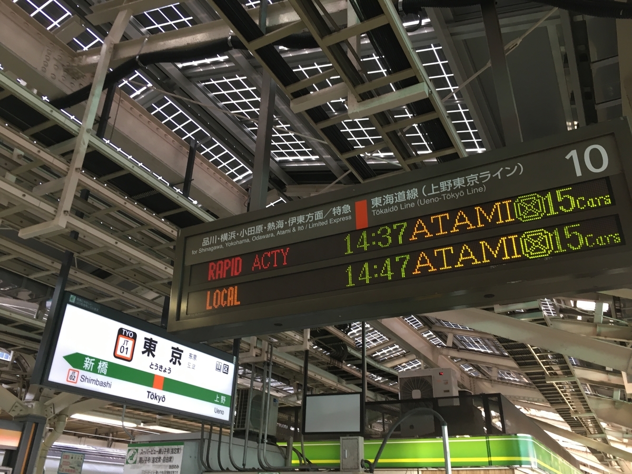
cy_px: 237
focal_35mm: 29
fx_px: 529
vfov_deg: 48.2
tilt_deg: +28.2
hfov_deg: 61.7
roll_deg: +0.8
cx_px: 316
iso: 25
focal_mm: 4.15
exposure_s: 1/30
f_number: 2.2
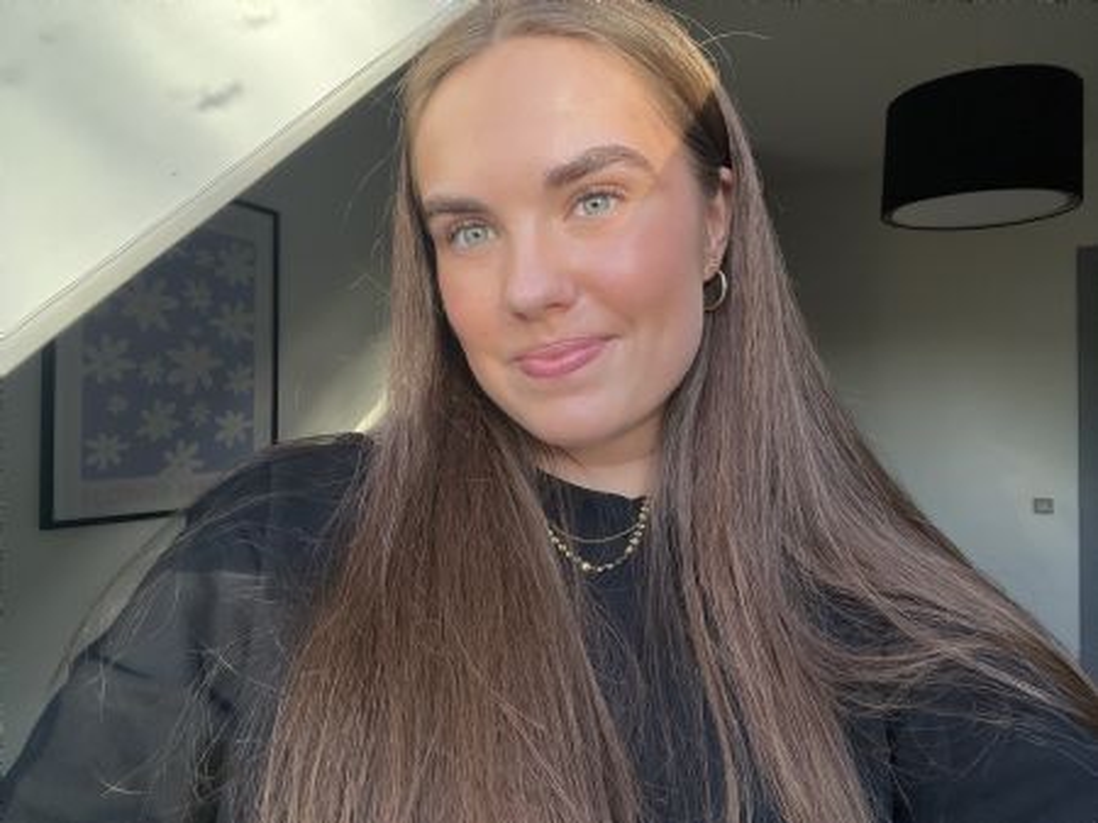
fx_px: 729
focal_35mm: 23
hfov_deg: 74.0
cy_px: 412
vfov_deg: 58.8
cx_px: 549
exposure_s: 1/121
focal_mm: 2.71
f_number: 2.2
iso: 64
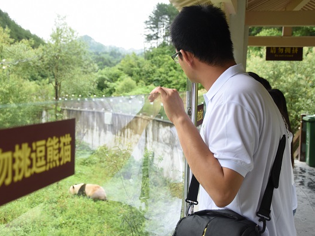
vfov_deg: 29.7
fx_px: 446
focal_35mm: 49
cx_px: 170
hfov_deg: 38.9
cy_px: 118
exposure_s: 1/160
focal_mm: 30
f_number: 4.2
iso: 400
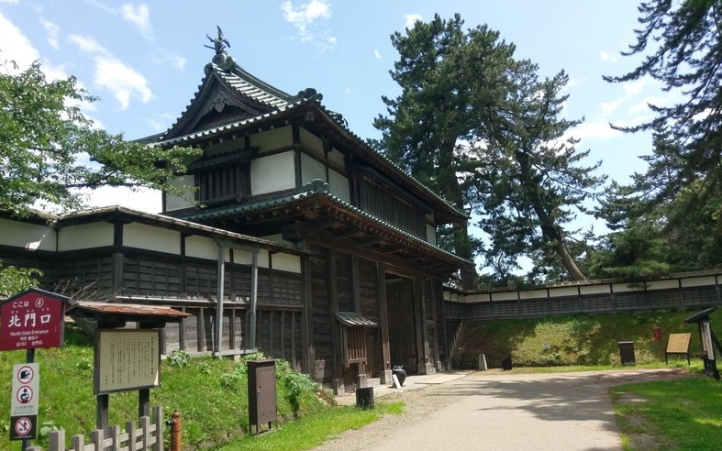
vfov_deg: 44.3
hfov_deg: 66.5
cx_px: 361
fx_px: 551
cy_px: 270
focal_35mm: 28
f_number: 1.8
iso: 100
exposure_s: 1/1846
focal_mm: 4.58
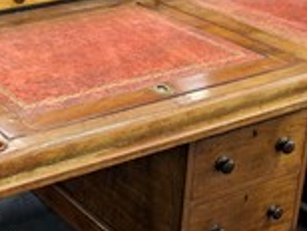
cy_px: 101
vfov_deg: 18.3
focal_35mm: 81
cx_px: 24
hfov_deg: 23.4
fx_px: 719
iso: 170
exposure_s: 1/33.3
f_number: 1.89
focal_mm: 5.43
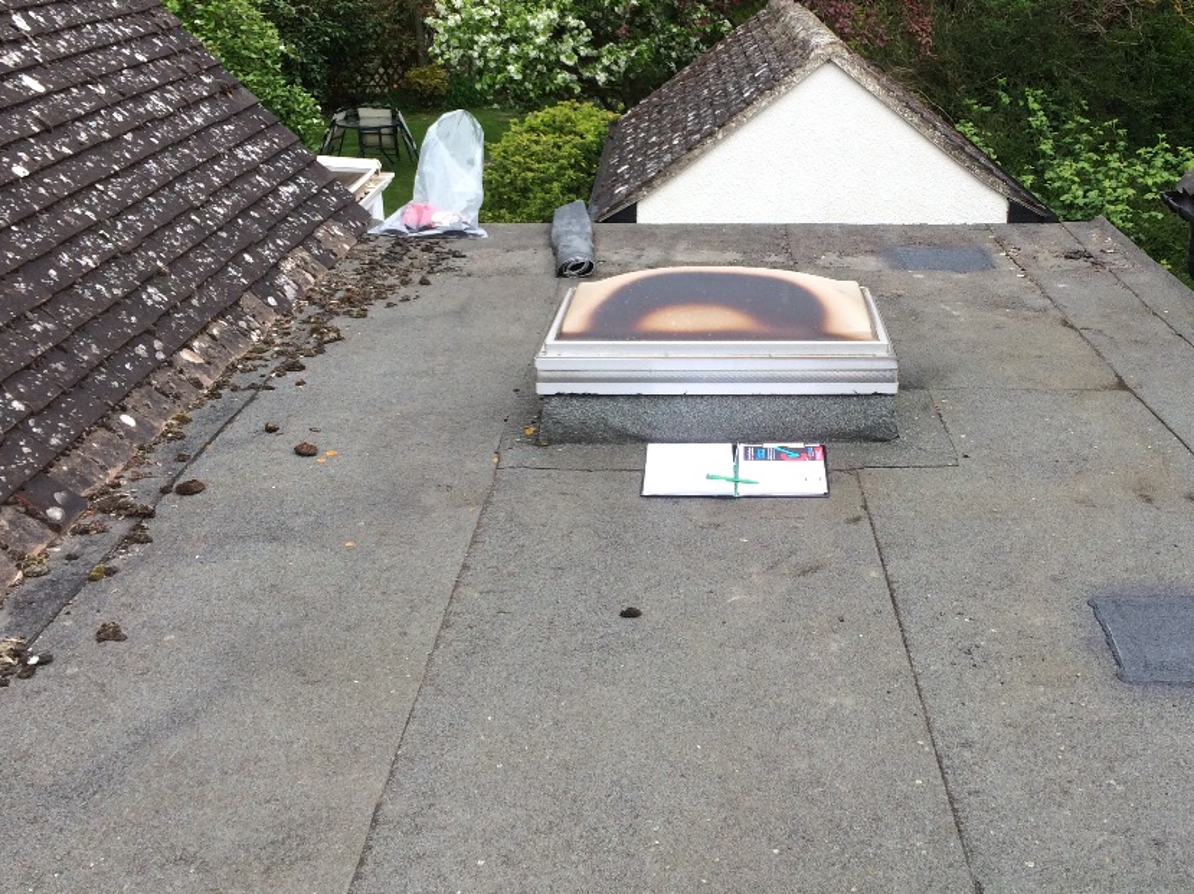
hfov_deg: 44.2
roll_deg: +1.0
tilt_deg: -20.1
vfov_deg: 34.2
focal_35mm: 42
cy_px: 371
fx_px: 1448
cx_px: 798
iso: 32
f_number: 2.2
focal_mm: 4.15
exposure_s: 1/838
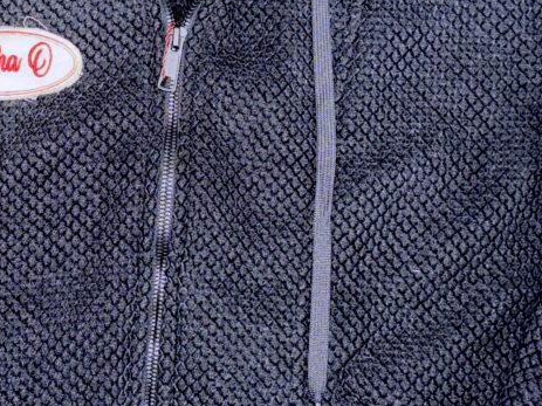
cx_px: 121
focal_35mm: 83
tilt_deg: -84.9
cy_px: 123
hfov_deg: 23.3
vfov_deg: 17.7
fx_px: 1299
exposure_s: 1/12
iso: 100
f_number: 1.78
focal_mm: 6.76
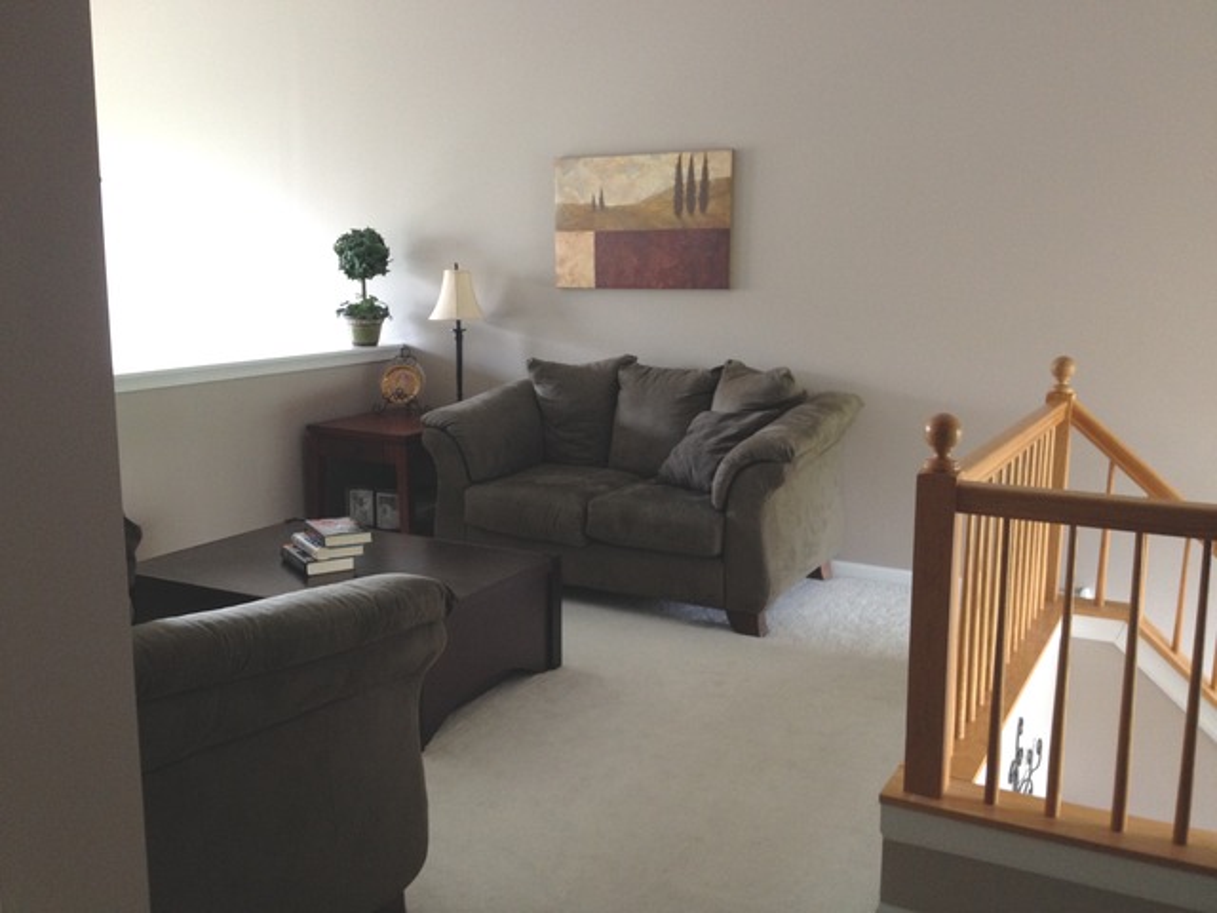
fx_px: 1231
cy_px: 456
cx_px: 608
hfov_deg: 52.6
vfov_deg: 40.7
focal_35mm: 35
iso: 160
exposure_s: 1/20
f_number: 2.4
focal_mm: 4.28
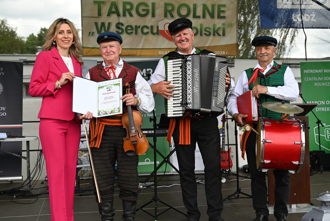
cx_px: 165
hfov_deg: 44.5
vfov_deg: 30.5
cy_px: 110
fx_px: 403
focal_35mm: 44
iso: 200
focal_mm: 44
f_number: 5
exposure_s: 1/250
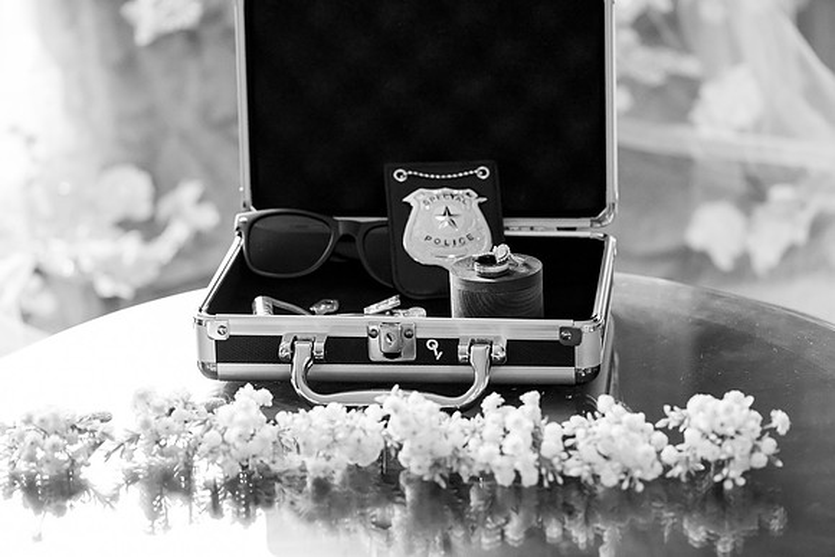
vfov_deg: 13.0
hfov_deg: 19.5
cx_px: 418
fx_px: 2436
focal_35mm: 105
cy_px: 278
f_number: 4.5
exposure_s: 1/320
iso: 10000
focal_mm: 105
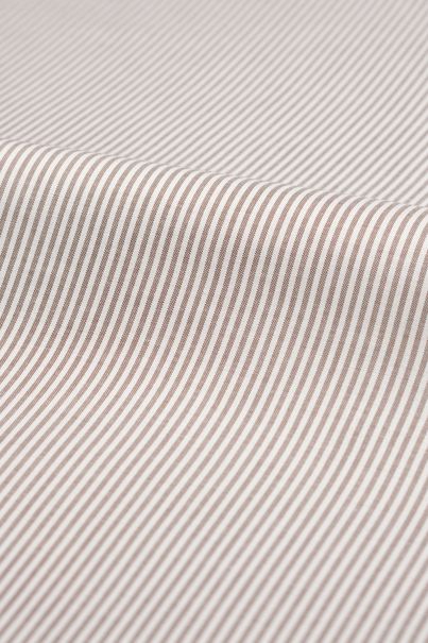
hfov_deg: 16.1
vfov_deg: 23.9
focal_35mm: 85
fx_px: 1517
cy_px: 322
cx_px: 214
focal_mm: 85
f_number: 8
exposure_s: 1/160
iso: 100
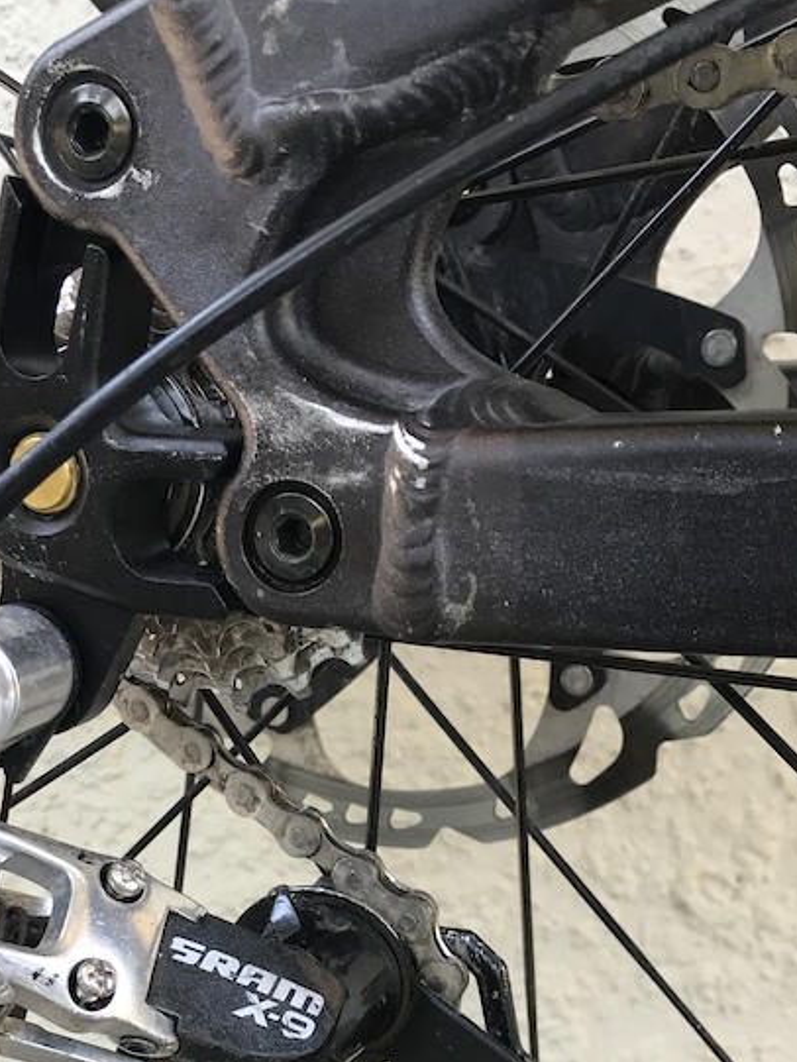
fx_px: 1626
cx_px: 273
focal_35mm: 53
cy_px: 923
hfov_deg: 27.4
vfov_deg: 34.5
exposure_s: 1/120
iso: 32
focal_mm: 3.99
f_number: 1.8
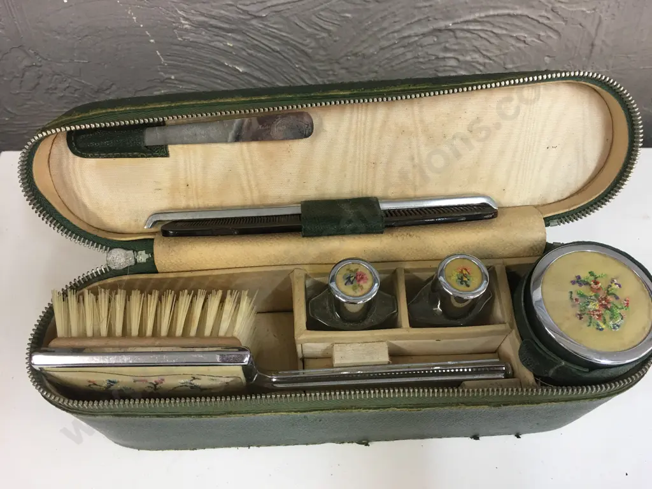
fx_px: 546
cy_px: 244
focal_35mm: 29
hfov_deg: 61.7
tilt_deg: -59.0
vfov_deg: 48.2
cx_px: 326
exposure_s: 1/17
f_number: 2.2
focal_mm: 4.15
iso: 50
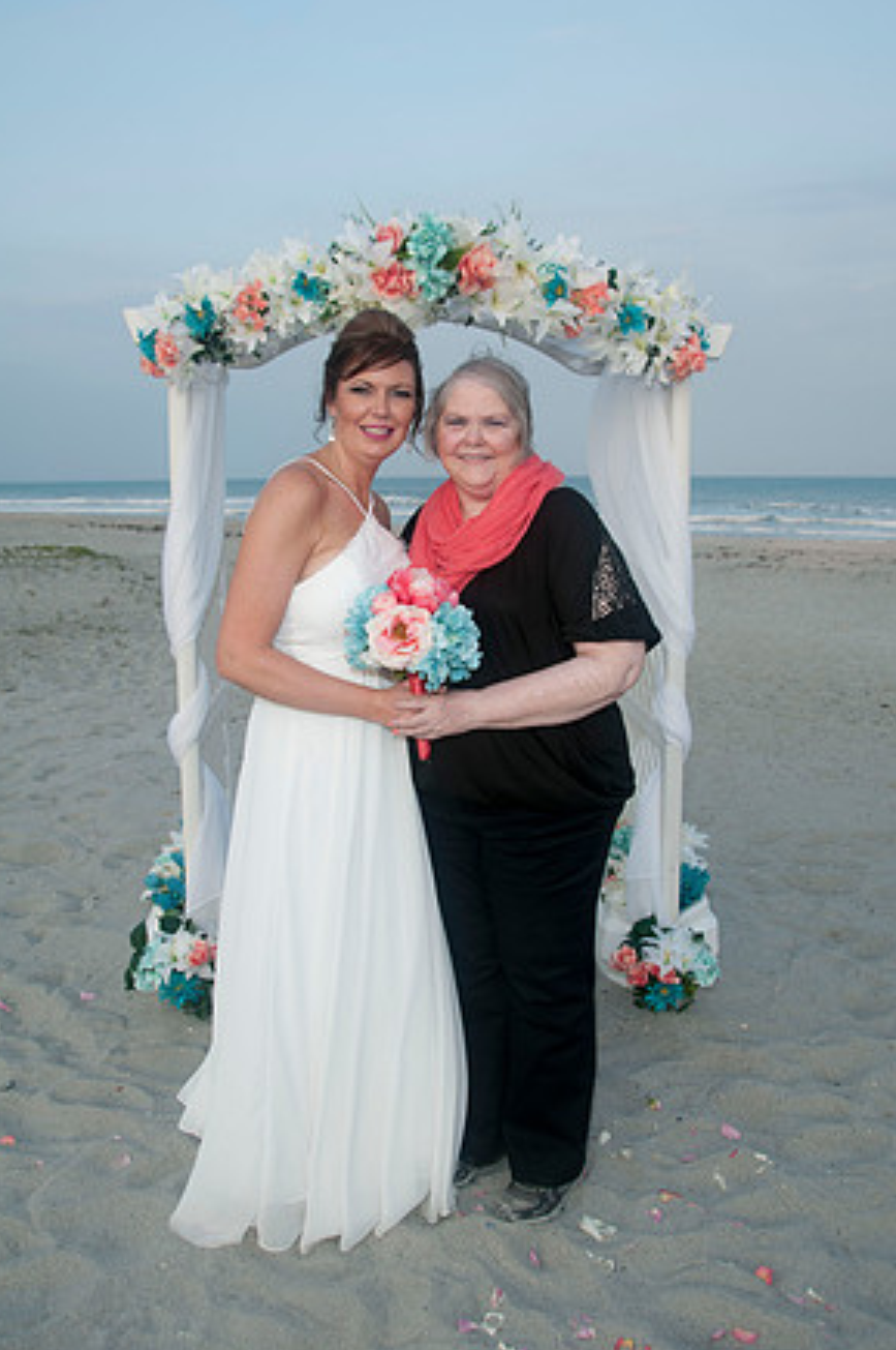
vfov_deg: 60.3
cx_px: 445
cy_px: 667
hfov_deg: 42.2
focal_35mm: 31
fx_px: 1160
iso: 100
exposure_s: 1/160
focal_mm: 20
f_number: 5.6
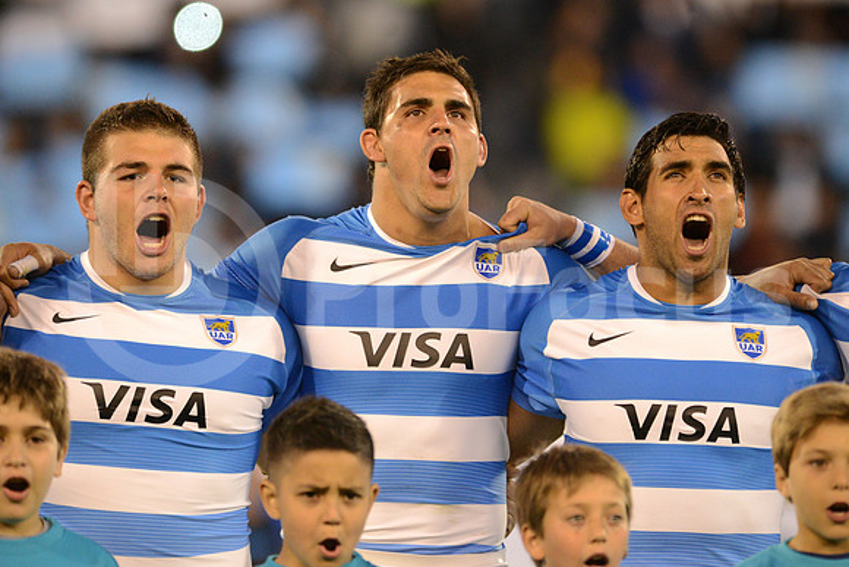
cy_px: 284
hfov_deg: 4.9
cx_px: 424
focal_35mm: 420
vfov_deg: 3.3
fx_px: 9907
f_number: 4
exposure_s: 1/800
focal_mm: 420
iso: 4500
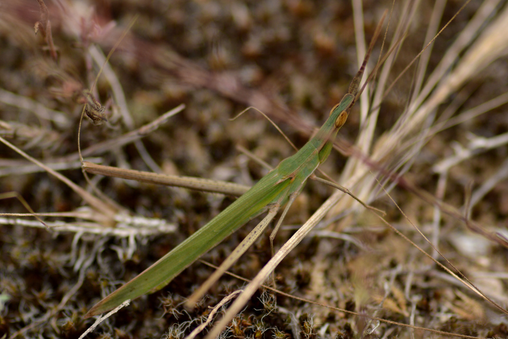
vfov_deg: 9.1
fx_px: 2117
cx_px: 254
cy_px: 170
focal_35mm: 150
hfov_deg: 13.7
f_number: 5.6
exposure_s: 1/200
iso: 100
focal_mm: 100
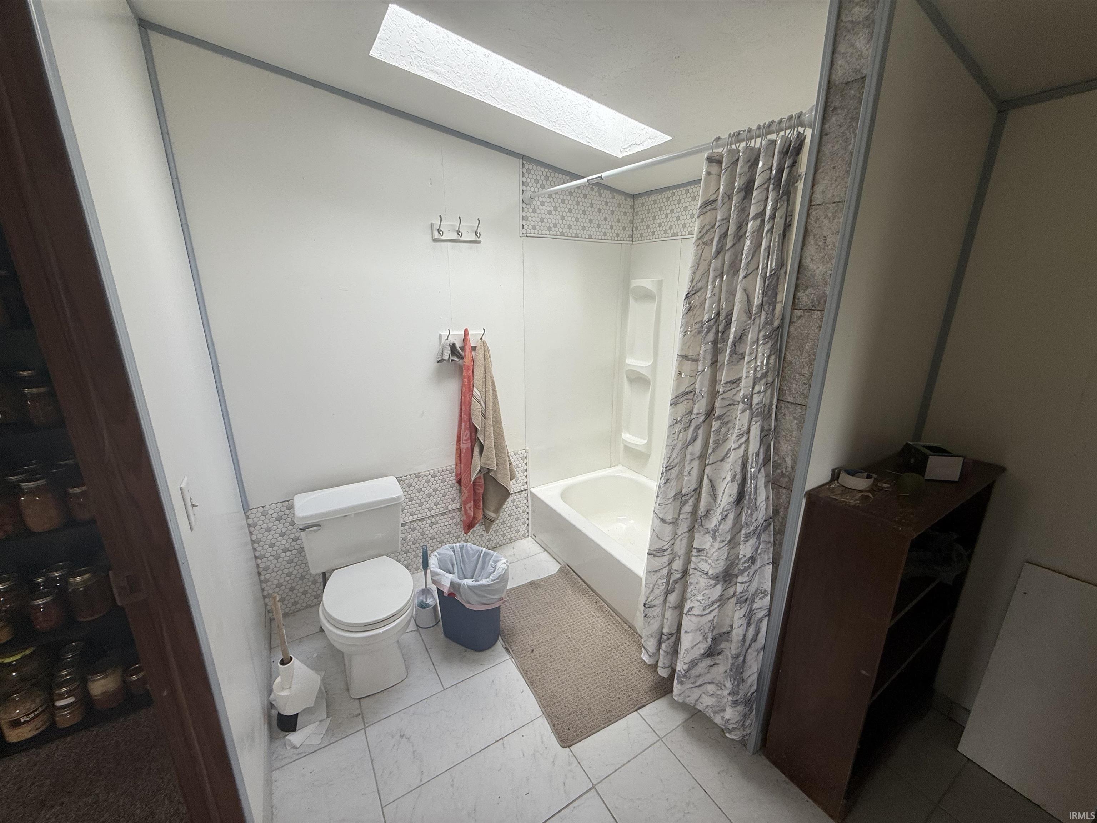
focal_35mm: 14
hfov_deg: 102.1
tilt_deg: -14.9
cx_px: 548
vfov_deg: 85.7
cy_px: 412
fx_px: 444
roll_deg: +0.1
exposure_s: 1/99
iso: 50
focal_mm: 2.22
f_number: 2.2
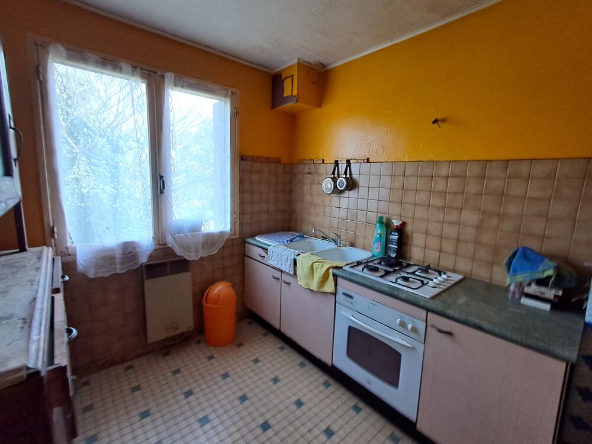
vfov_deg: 78.1
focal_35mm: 16
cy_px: 222
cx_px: 296
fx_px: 274
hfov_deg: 94.5
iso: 64
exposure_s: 1/40
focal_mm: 1.64
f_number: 2.2
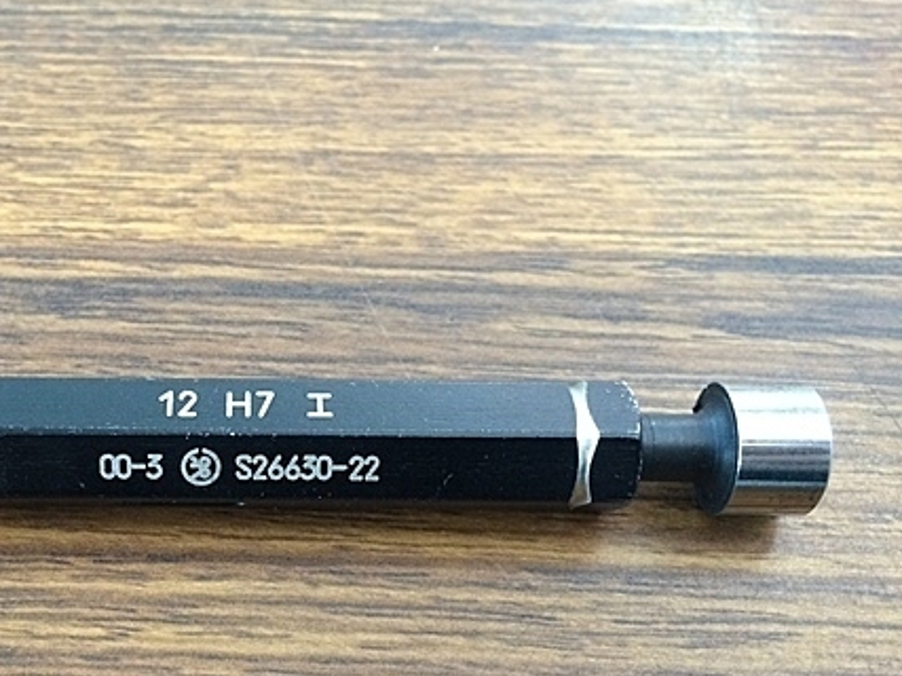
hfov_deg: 41.0
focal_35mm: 45
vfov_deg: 31.9
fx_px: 1172
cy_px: 442
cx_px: 241
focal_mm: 4.12
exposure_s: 1/30
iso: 200
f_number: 2.2
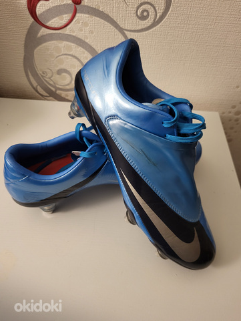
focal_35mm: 27
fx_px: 251
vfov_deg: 65.3
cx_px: 120
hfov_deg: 51.4
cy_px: 162
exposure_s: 1/50
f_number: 1.8
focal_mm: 5.4
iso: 500
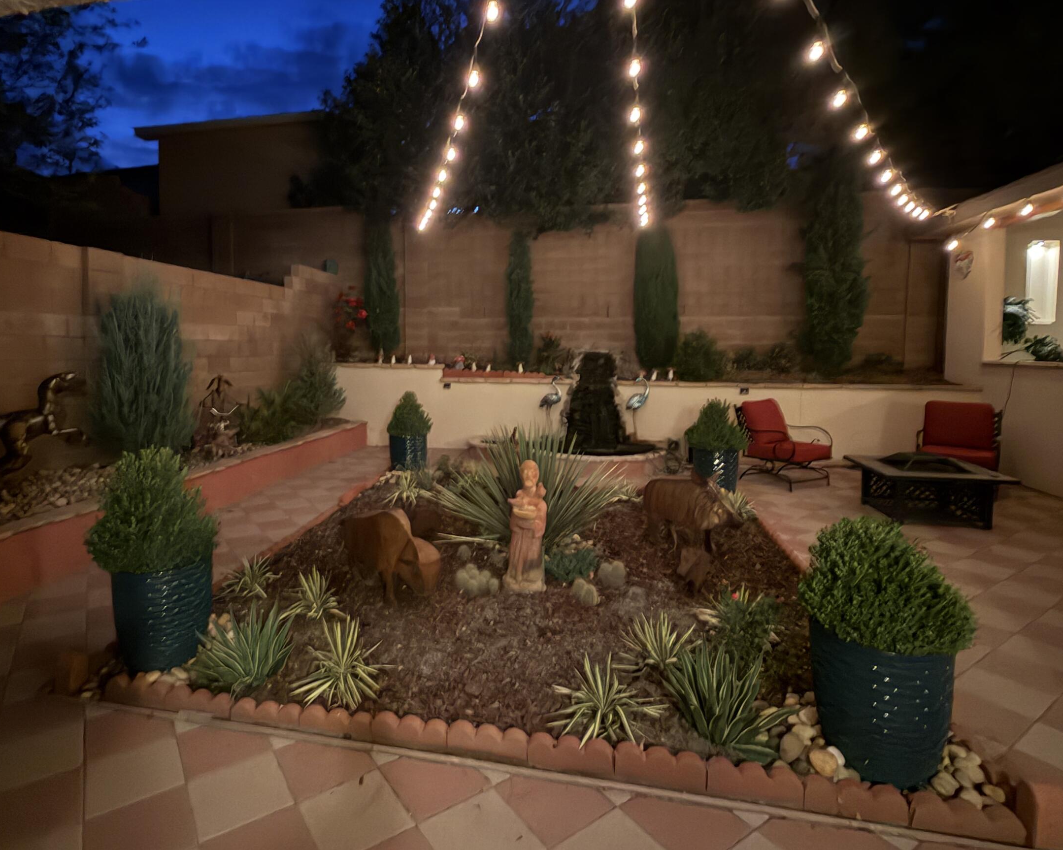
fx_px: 598
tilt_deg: -0.6
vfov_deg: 70.6
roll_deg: +2.0
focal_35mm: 19
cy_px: 372
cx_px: 473
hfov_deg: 83.0
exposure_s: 1/12
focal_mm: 2.22
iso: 1250
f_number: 2.2
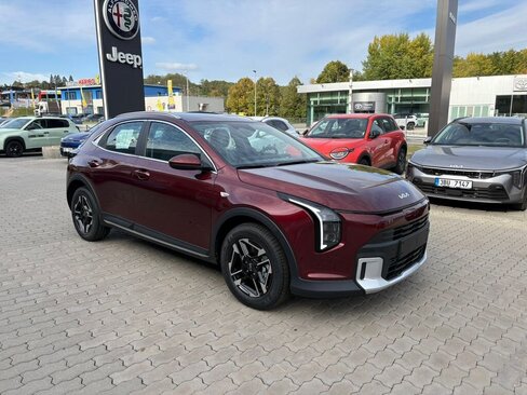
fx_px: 396
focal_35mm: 26
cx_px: 264
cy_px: 198
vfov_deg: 53.1
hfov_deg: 67.3
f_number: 1.6
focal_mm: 5.96
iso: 50
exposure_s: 1/1667
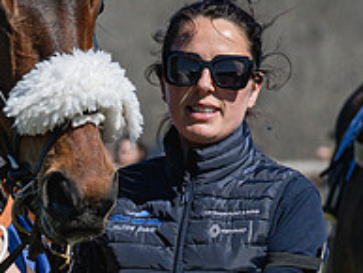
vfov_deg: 2.3
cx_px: -65
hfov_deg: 3.0
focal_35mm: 656
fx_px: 6883
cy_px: 206
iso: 220
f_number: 5.6
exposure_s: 1/2000
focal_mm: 125
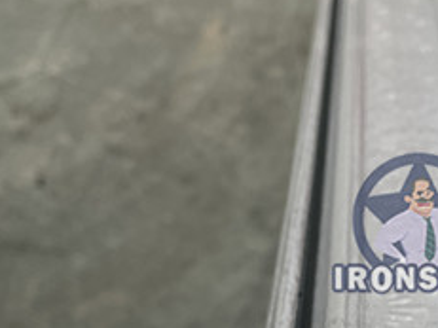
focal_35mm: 90
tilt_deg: -46.3
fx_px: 1138
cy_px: 391
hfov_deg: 21.3
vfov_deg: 15.8
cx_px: 404
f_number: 1.6
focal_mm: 4.2
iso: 100
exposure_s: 1/121
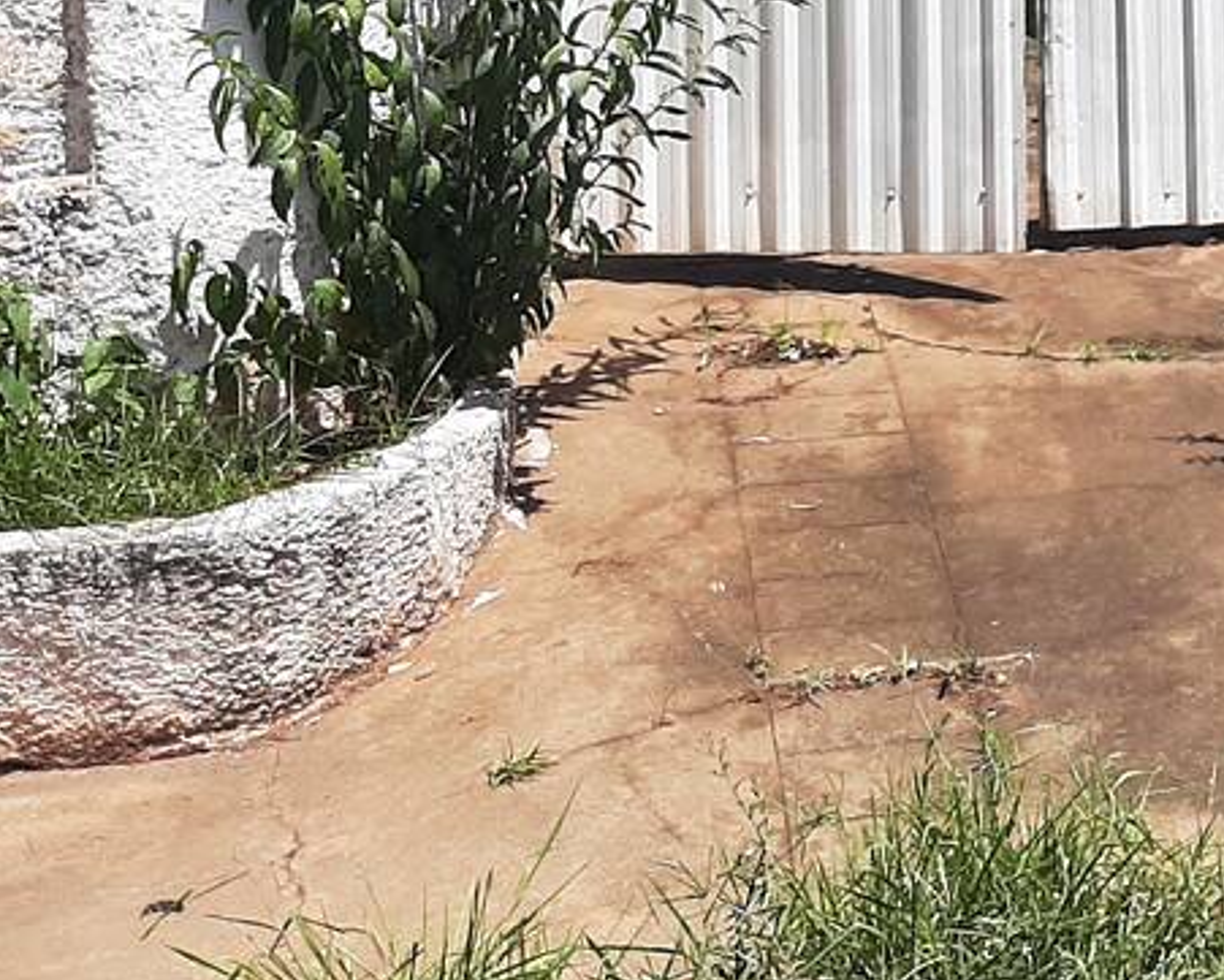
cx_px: 1778
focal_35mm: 81
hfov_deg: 20.5
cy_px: 24
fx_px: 2935
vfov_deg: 18.5
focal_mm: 3.93
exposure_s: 1/2141
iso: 40
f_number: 1.7
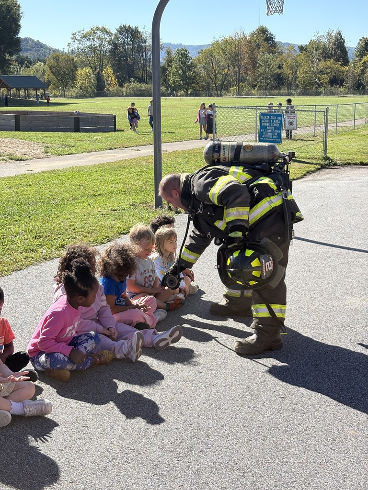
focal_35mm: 52
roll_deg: +0.1
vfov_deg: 36.8
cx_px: 184
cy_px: 245
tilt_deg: -11.7
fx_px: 737
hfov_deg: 28.0
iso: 40
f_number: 1.6
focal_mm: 5.96
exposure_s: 1/1754
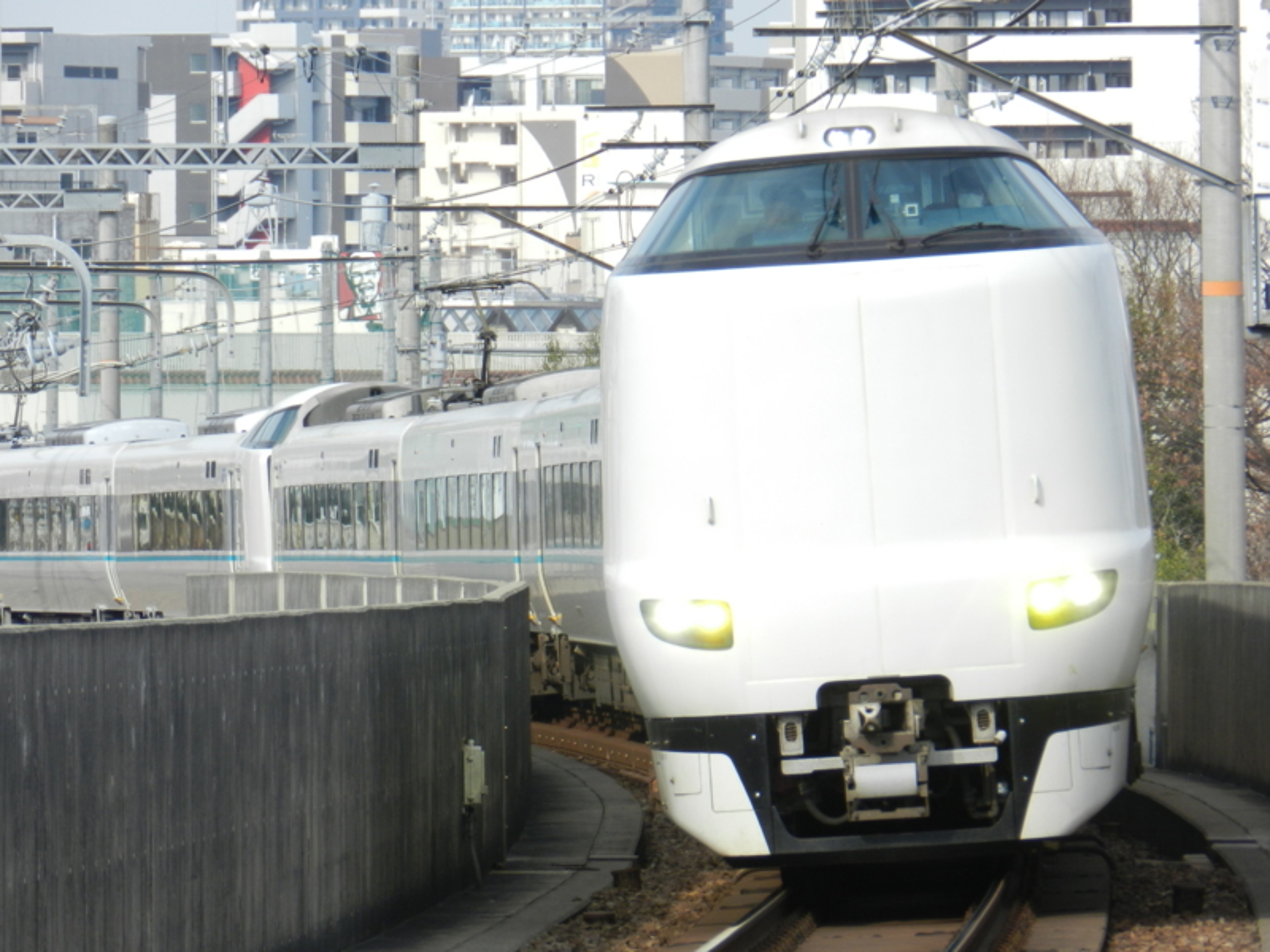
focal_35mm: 403
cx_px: 635
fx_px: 14785
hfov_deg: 4.9
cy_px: 476
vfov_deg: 3.7
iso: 160
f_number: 5.6
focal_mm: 71.7
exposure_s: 1/400
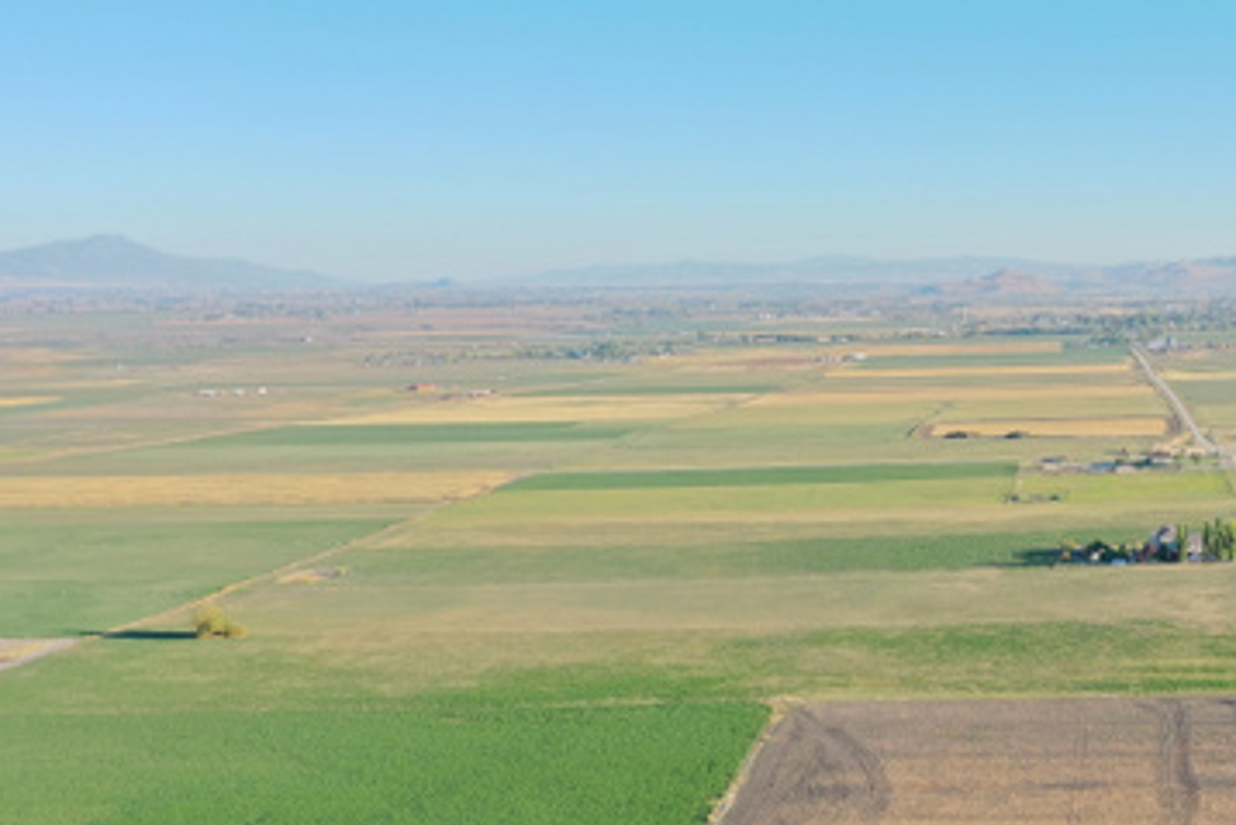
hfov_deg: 38.1
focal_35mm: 50
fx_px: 1717
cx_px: 991
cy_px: 637
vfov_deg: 26.6
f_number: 4.5
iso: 100
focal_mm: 10.26
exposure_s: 1/160
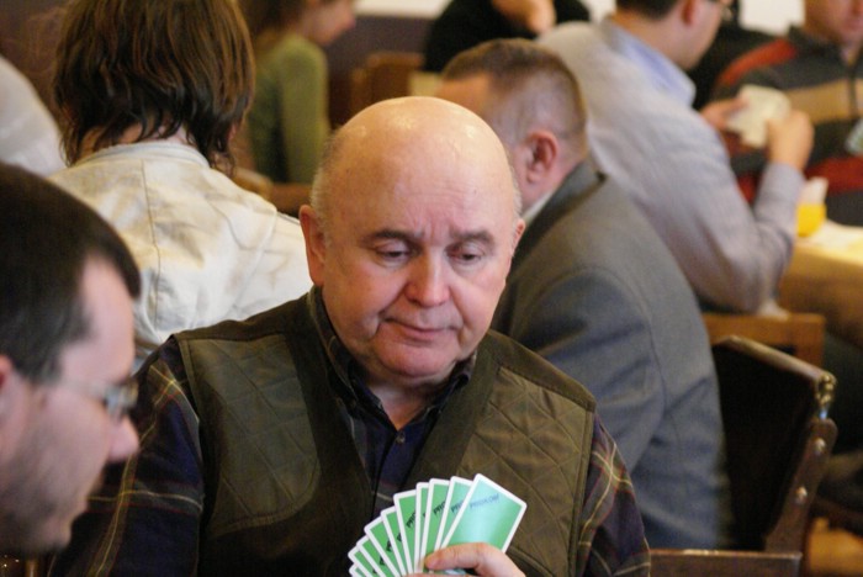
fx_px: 3959
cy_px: 288
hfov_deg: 12.4
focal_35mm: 165
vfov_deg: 8.3
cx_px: 432
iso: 1600
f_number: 5
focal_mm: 110
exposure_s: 1/6
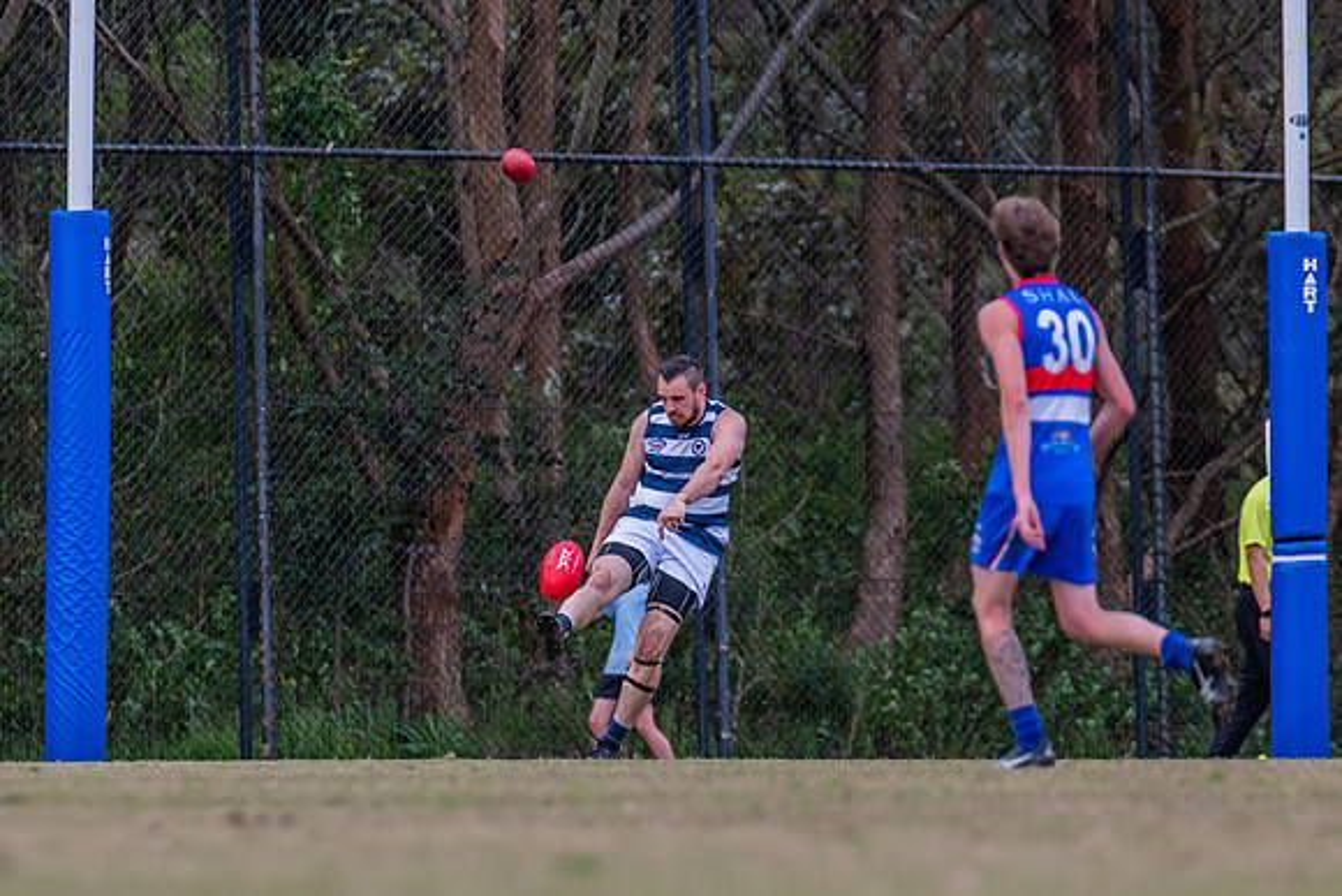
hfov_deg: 3.4
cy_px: 535
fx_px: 22613
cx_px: 554
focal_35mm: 606
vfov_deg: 2.3
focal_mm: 420
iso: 800
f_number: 5
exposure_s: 1/2000
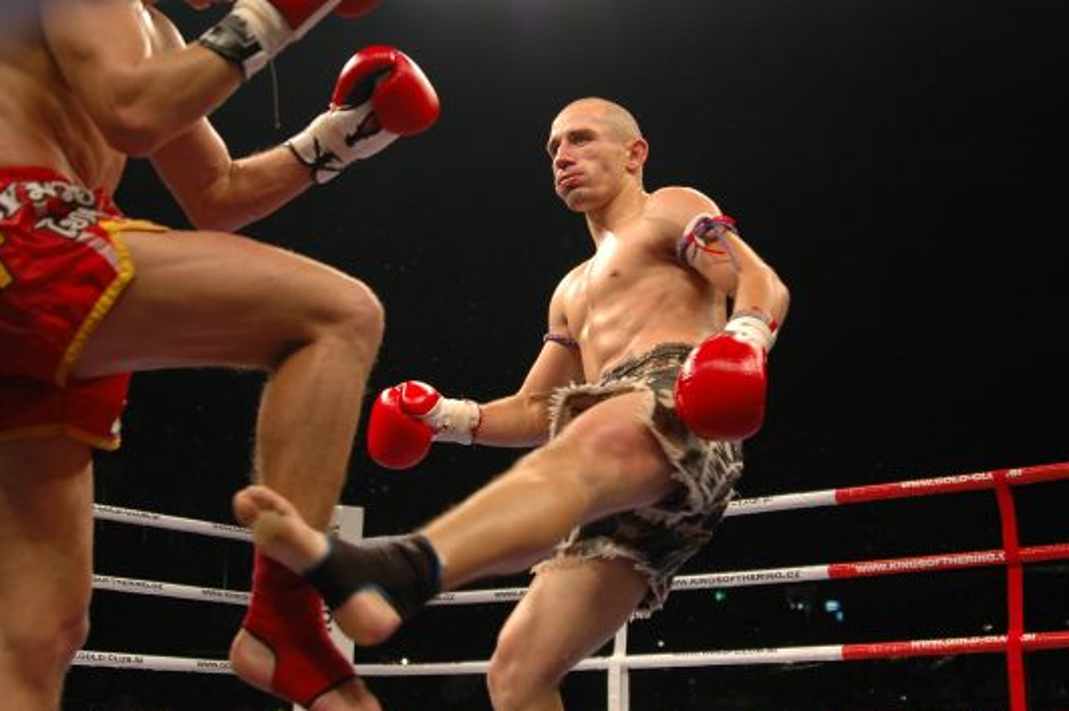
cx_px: 576
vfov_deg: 26.9
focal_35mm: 50
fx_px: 1483
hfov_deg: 39.6
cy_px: 326
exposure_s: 1/400
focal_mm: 28
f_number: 2.8
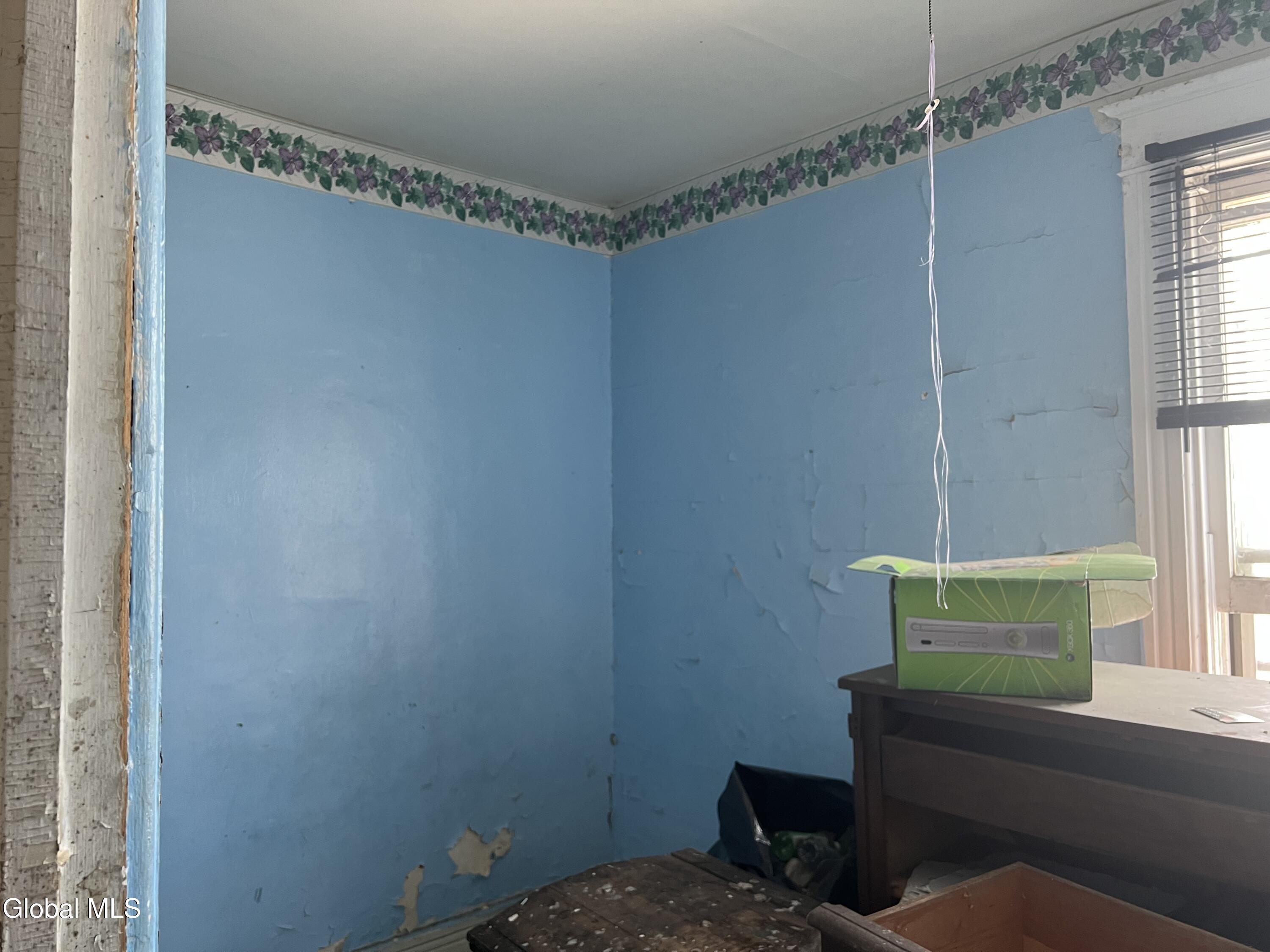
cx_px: 635
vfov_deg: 53.1
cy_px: 476
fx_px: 954
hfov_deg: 67.3
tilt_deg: +3.7
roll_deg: +1.9
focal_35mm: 26
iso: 125
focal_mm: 5.7
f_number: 1.5
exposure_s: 1/65
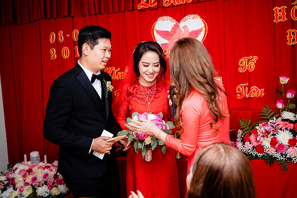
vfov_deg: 31.2
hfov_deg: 45.4
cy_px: 99
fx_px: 355
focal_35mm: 43
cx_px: 148
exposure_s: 1/160
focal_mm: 43
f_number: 4
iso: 1250
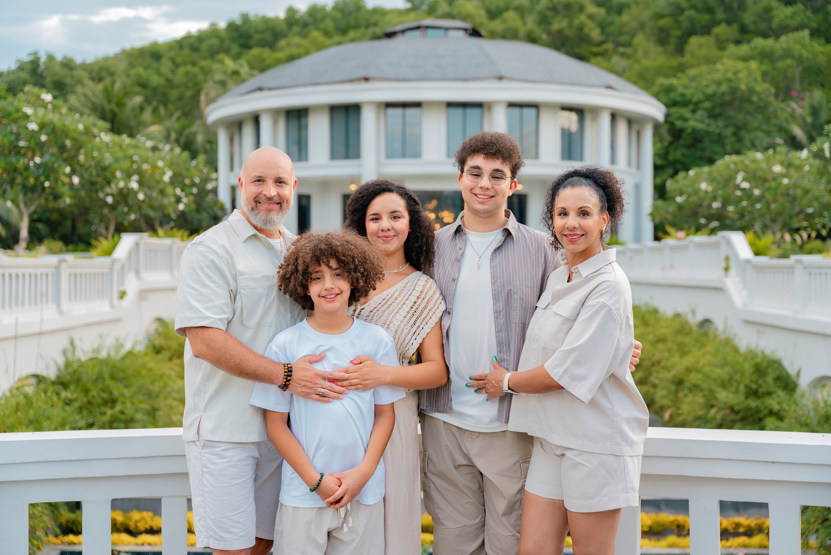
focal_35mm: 50
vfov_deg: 26.9
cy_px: 278
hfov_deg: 39.4
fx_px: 1161
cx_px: 416
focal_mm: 50.3
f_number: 2.8
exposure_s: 1/400
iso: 250
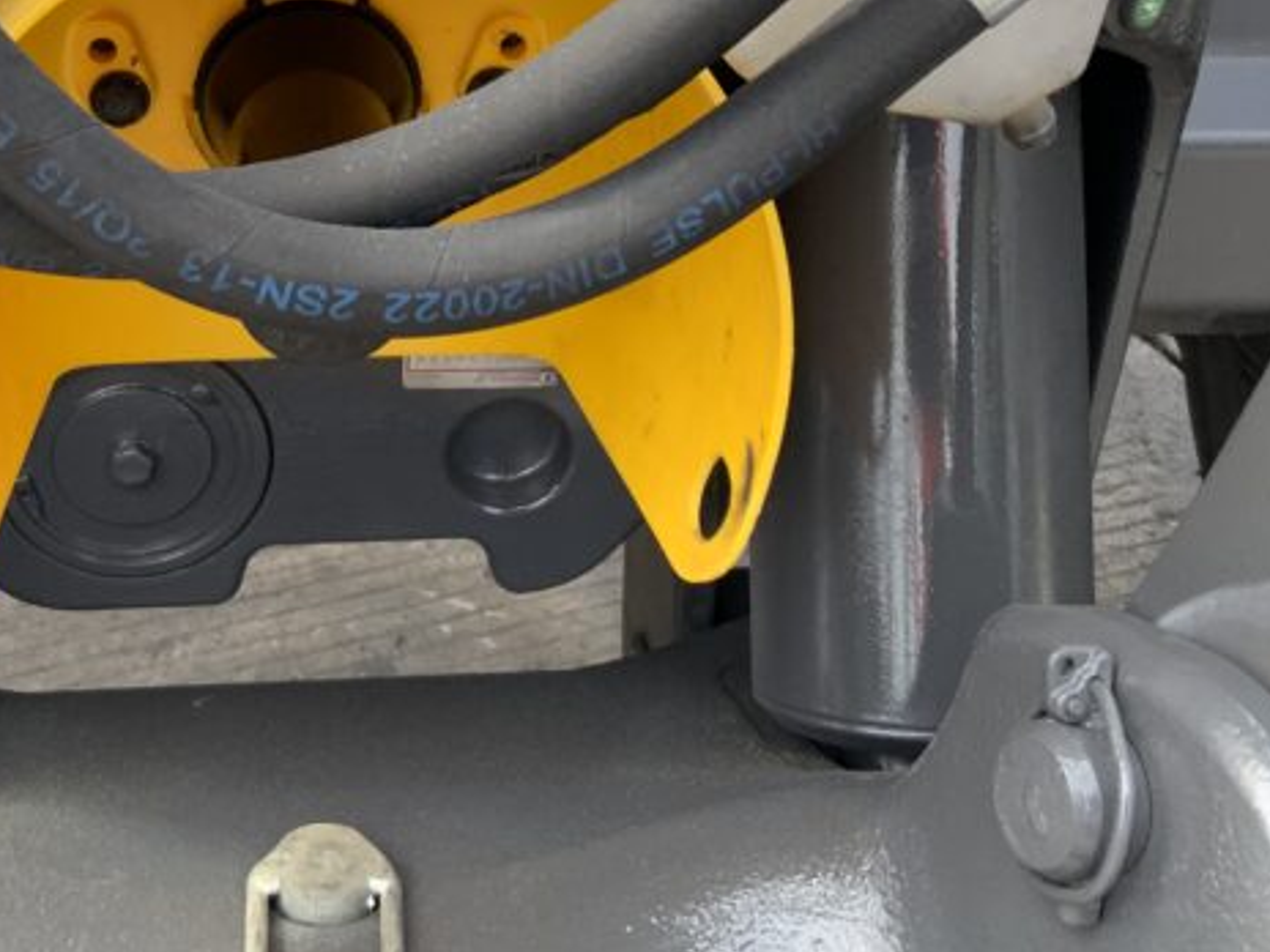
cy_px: -3
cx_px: 452
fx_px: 2348
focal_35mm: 64
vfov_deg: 22.1
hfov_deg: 30.1
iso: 16
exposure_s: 1/198
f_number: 1.8
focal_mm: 3
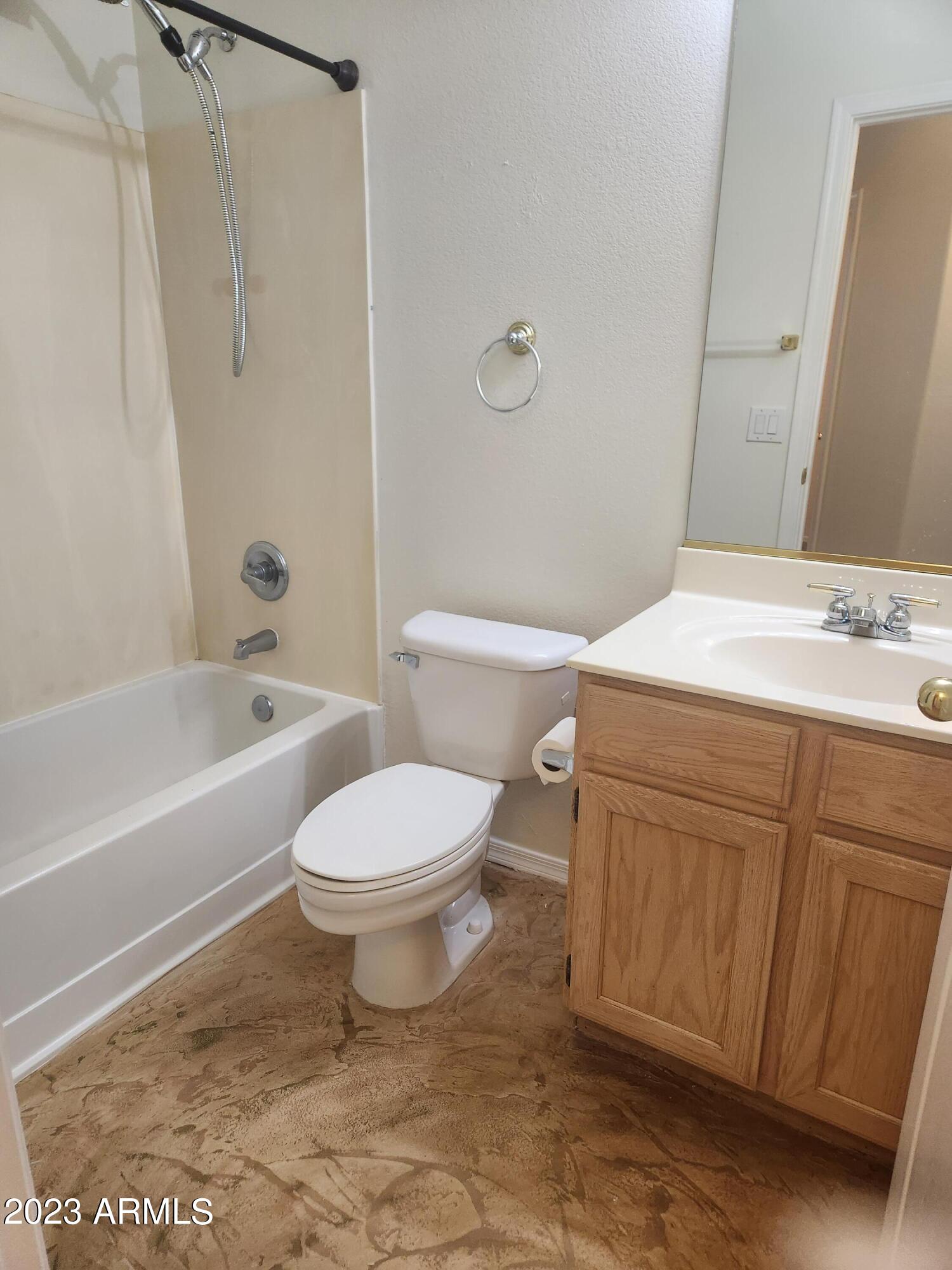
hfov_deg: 58.9
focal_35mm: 23
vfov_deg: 73.9
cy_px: 635
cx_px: 476
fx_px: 843
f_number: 1.8
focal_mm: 5.4
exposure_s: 1/120
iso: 250
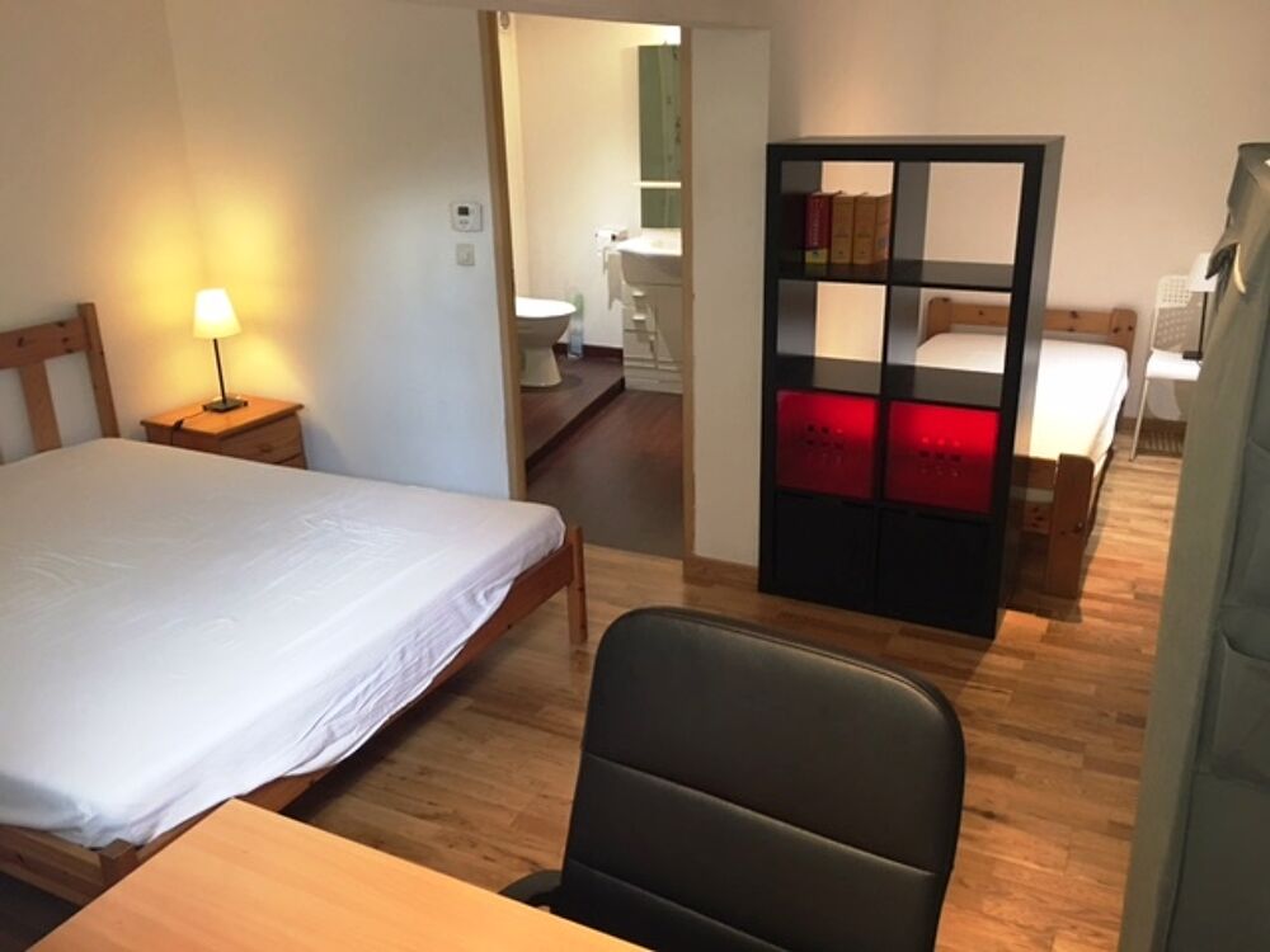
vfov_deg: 48.2
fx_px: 1064
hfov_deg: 61.7
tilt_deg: -19.0
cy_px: 476
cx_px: 635
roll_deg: +1.9
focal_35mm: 29
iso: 80
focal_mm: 4.15
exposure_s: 1/17
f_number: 2.2
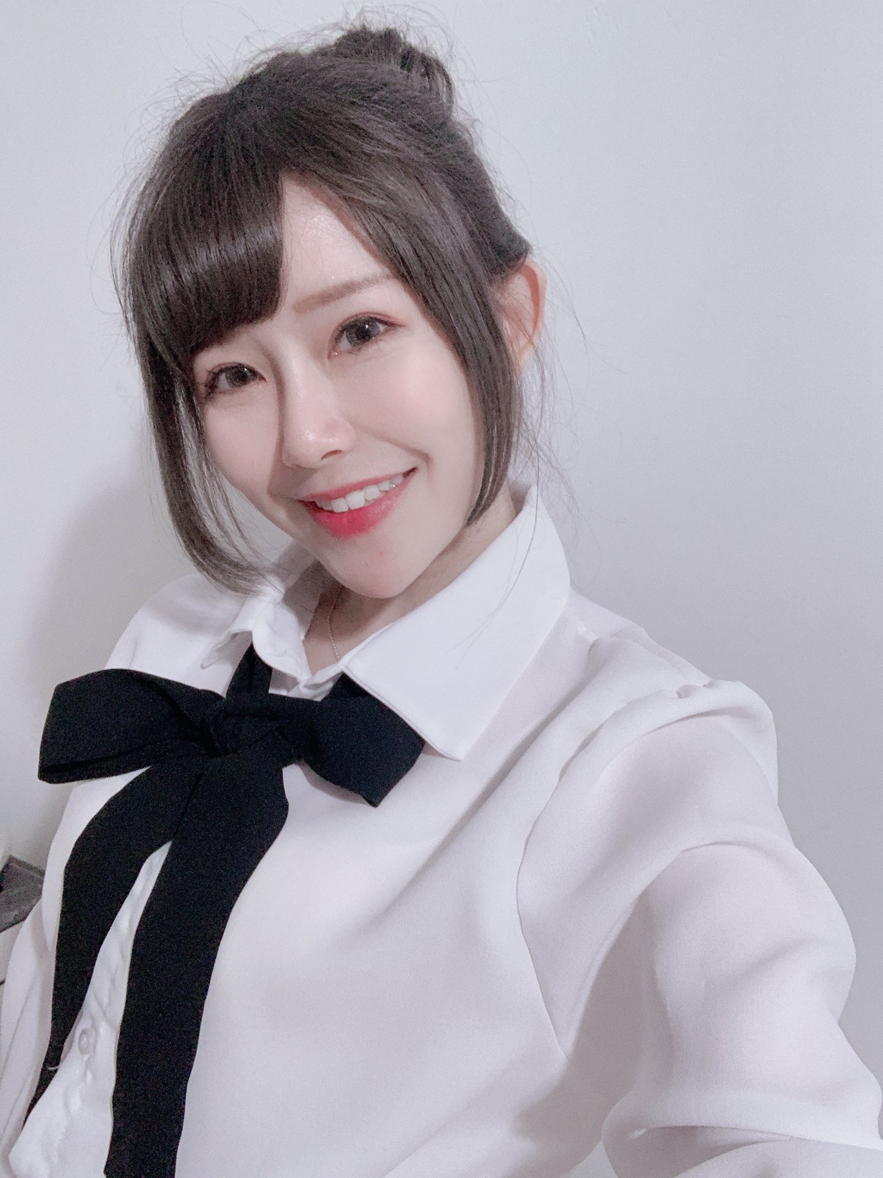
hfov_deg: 44.2
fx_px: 1088
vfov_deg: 56.8
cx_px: 442
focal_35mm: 32
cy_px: 589
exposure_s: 1/30
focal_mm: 2.87
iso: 320
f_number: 2.2
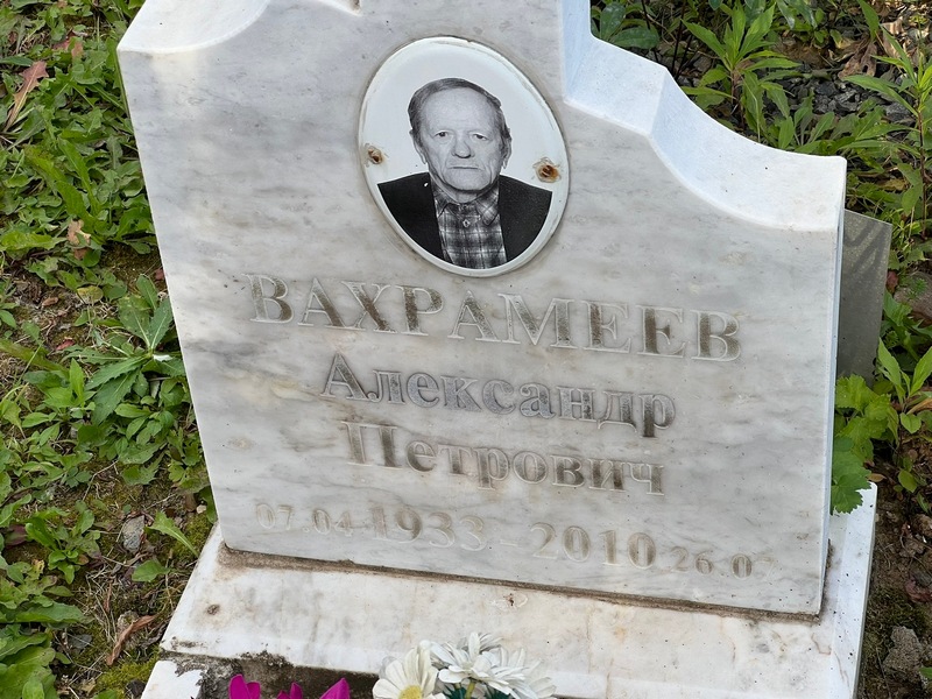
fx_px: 2073
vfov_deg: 19.1
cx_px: 466
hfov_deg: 25.3
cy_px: 350
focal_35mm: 77
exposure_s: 1/142
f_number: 2.8
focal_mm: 9
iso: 32
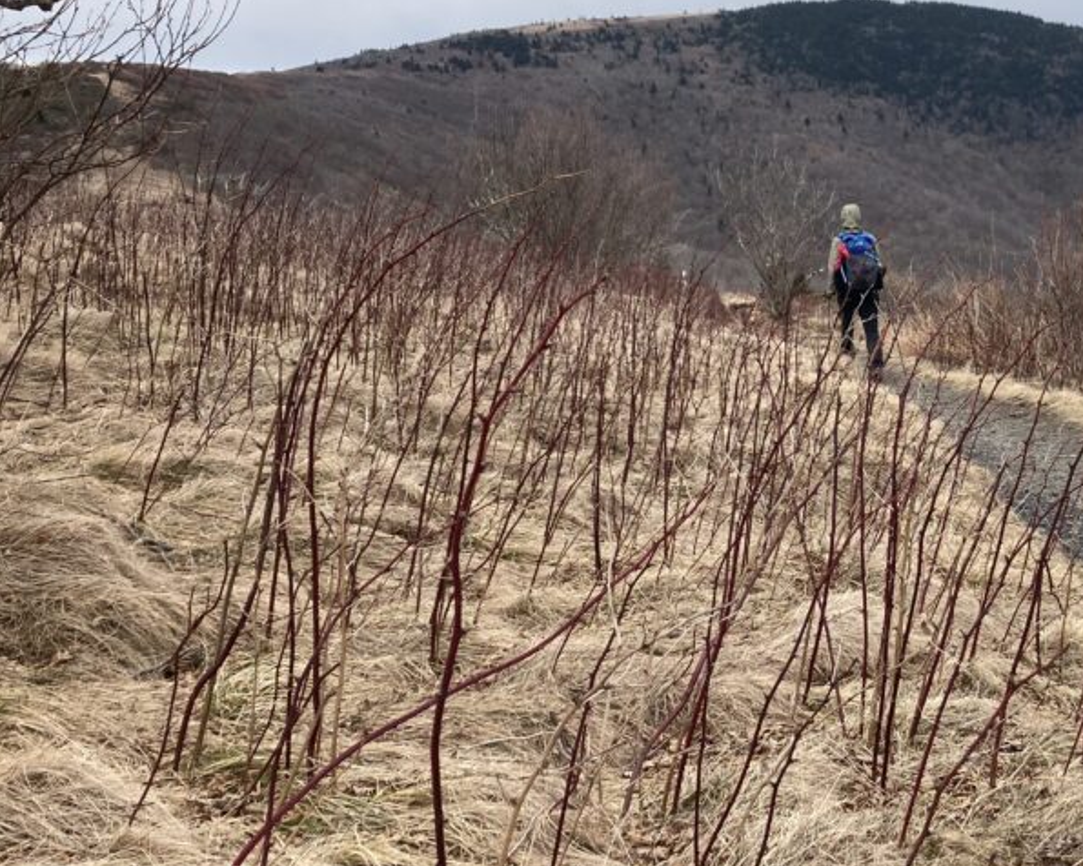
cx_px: 896
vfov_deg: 32.1
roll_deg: +1.0
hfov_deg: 37.8
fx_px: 1506
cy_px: 397
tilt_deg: -9.3
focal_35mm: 47
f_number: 1.8
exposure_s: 1/615
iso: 20
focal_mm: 3.99
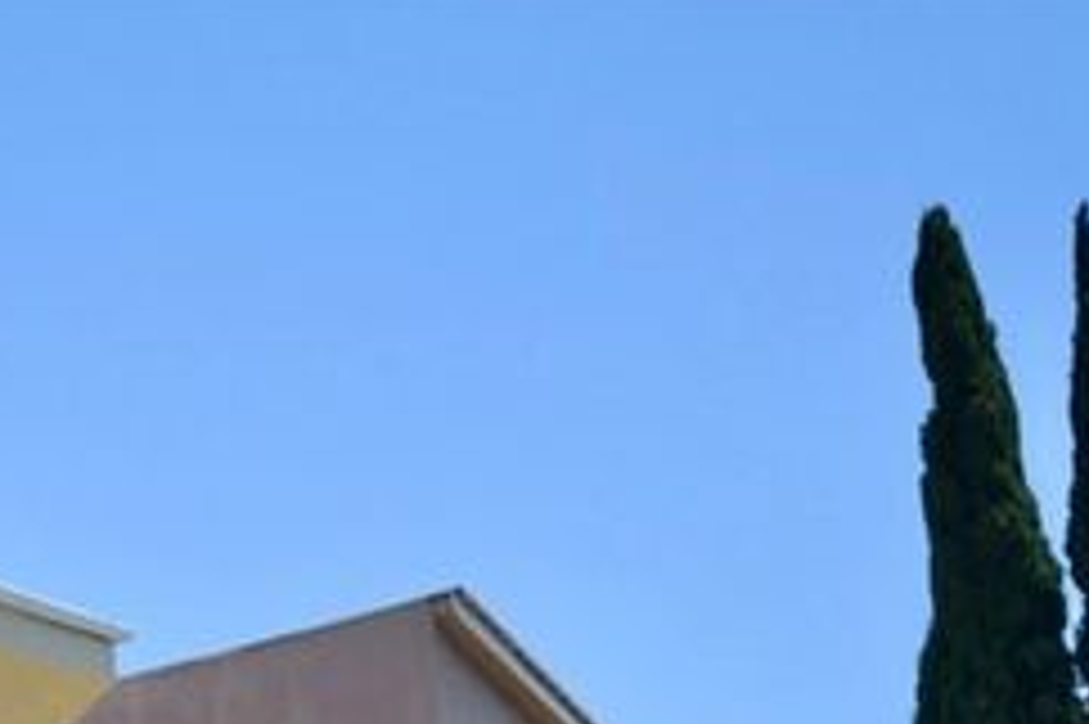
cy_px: 942
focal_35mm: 127
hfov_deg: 15.7
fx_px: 3839
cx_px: -94
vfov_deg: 10.5
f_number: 4.2
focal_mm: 32
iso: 200
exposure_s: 1/1600
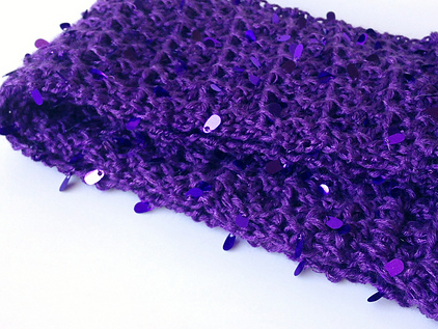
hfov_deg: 38.0
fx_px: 633
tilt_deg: -40.4
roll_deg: -2.4
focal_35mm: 50
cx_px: 268
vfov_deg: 29.1
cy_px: 132
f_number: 2.4
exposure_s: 1/40
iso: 50
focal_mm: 4.12
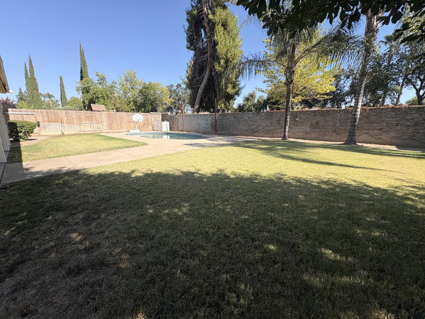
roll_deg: +0.6
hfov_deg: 102.1
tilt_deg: -11.0
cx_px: 212
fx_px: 172
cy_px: 160
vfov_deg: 85.7
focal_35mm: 14
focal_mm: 2.22
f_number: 2.2
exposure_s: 1/1143
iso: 40
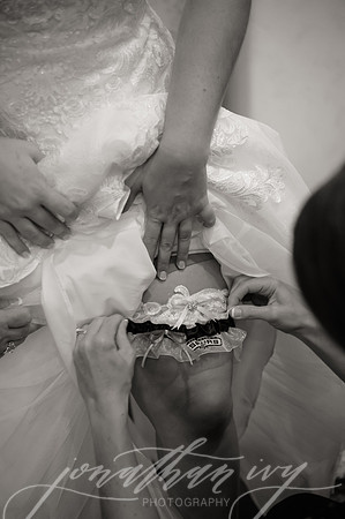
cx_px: 172
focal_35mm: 44
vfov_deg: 44.5
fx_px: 634
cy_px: 260
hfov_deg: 30.4
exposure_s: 1/160
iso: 3200
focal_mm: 44
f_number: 2.8
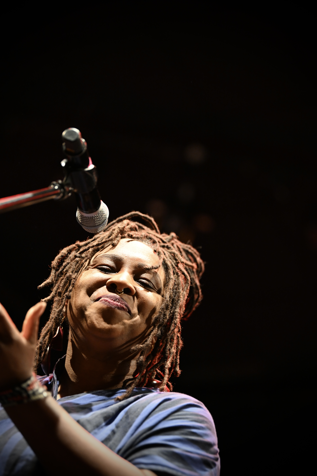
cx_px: 158
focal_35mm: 130
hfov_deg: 10.5
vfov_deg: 15.8
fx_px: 1717
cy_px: 238
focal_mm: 130
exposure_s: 1/160
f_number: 2.8
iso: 3200
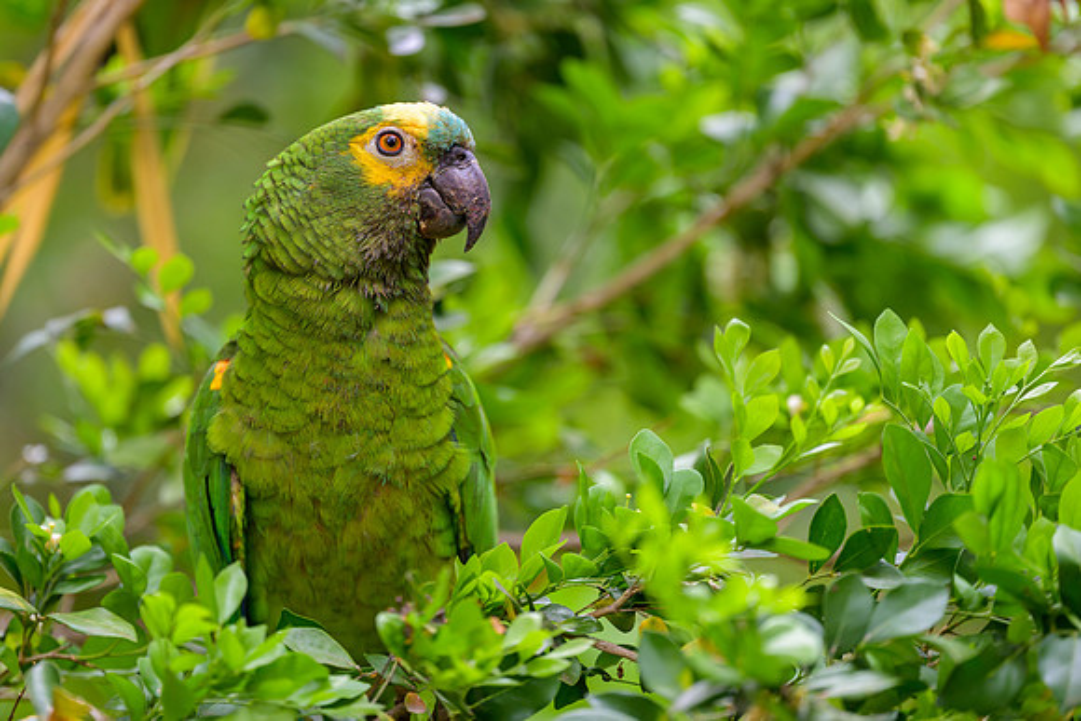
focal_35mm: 444
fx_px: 13323
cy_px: 354
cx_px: 482
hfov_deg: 4.6
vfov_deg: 3.1
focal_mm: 400
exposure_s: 1/1250
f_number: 2.8
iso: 320
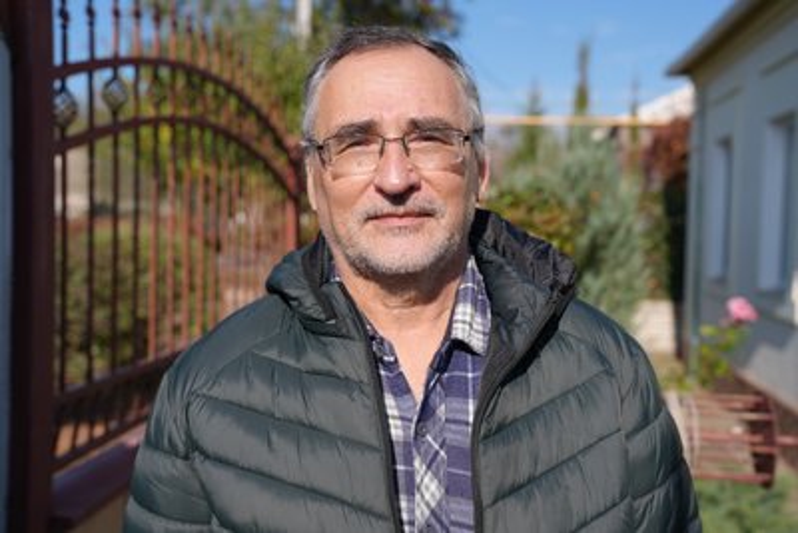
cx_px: 399
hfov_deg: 44.5
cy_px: 266
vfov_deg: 30.5
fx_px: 976
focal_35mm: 44
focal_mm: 44
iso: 80
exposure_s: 1/800
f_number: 4.5
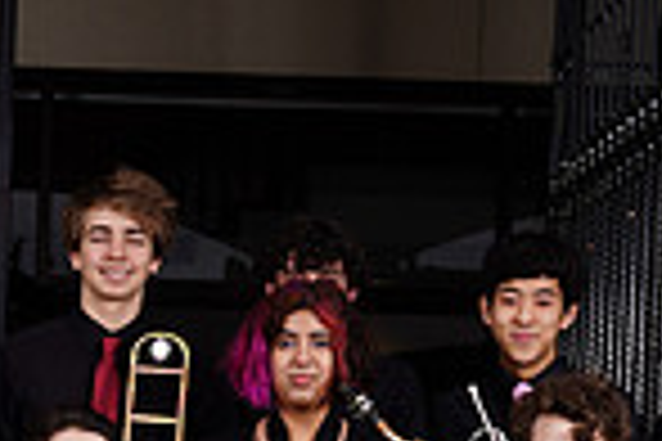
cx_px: -9
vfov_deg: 9.5
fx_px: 2537
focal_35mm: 138
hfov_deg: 14.6
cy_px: 790
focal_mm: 35
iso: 100
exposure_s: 1/200
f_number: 7.1
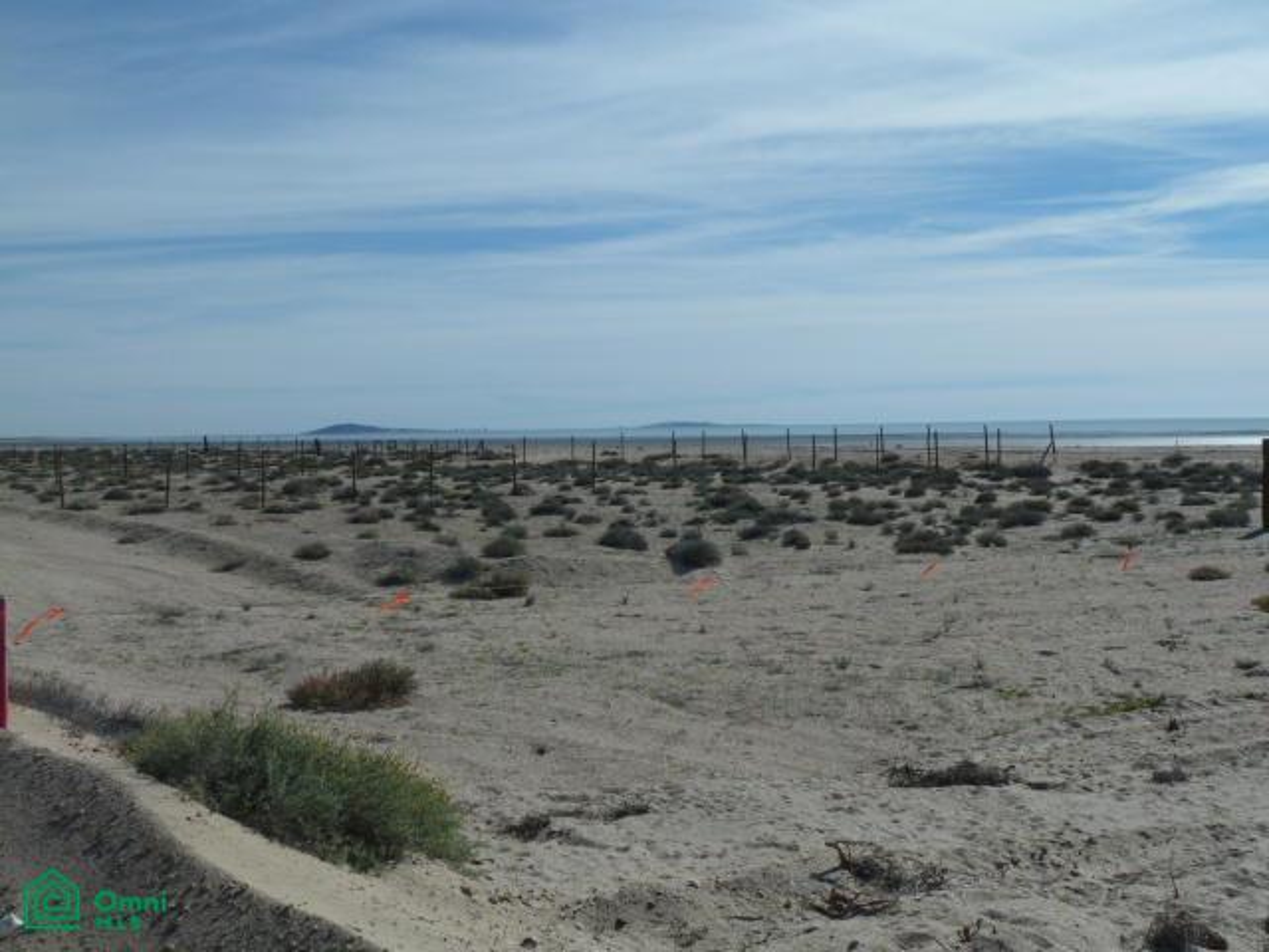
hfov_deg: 50.1
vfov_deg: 38.7
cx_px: 634
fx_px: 1356
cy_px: 476
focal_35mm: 37
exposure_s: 1/1000
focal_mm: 6.1
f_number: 5.6
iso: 80
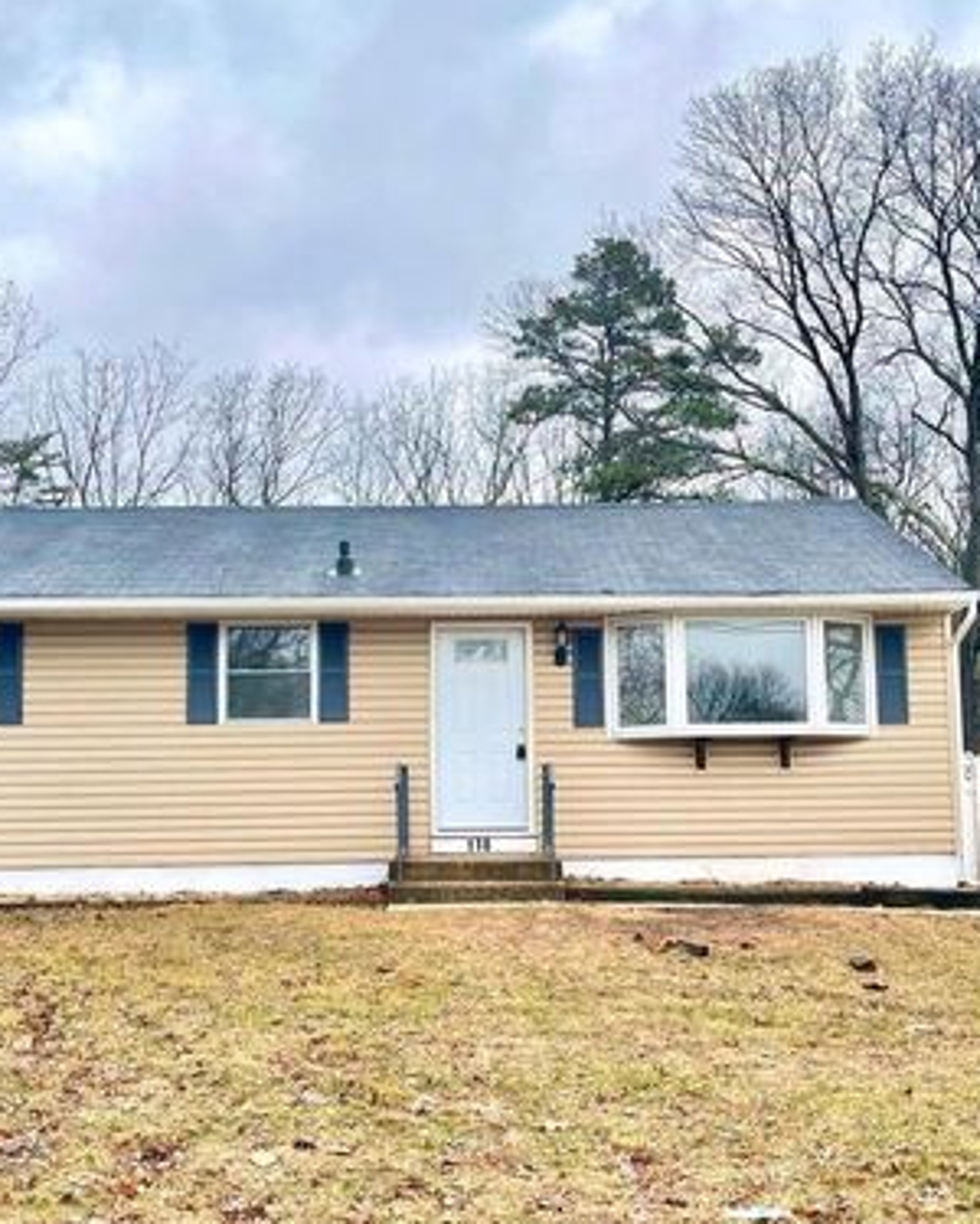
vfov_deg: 52.8
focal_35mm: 34
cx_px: 327
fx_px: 1233
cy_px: 612
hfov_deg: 42.8
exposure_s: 1/248
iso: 32
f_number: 1.6
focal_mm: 5.1
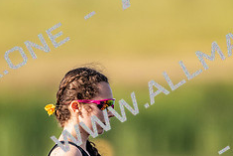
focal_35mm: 1479
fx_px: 9578
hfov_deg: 1.4
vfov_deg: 0.9
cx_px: 174
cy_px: 156
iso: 180
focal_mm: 600
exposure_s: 1/2500
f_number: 4
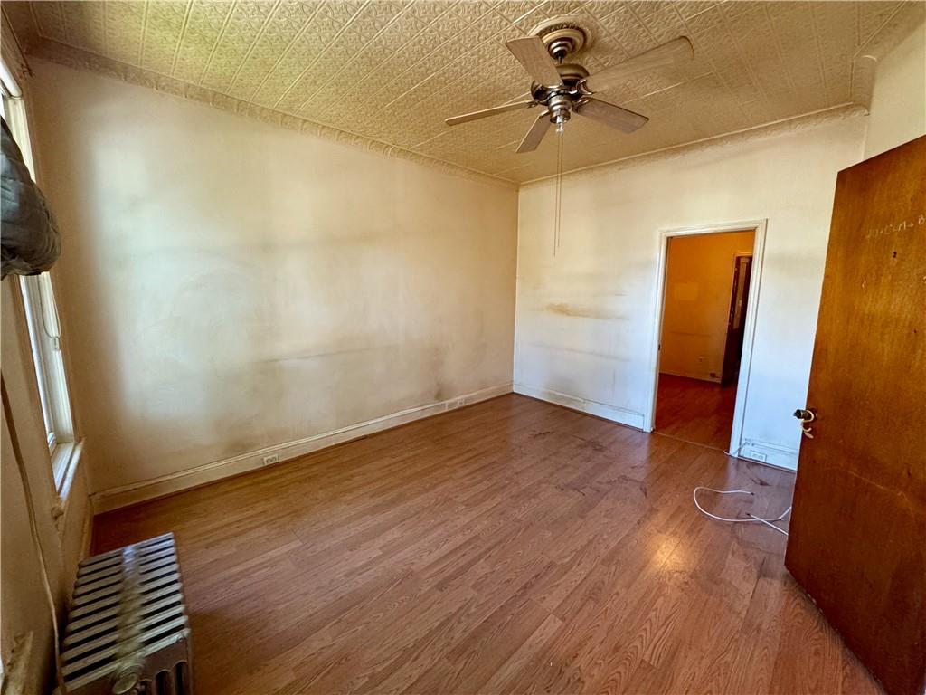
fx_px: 375
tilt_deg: -9.1
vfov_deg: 85.7
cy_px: 348
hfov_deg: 102.1
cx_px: 463
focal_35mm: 14
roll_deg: -0.6
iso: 640
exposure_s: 1/60
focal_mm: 2.22
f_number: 2.2
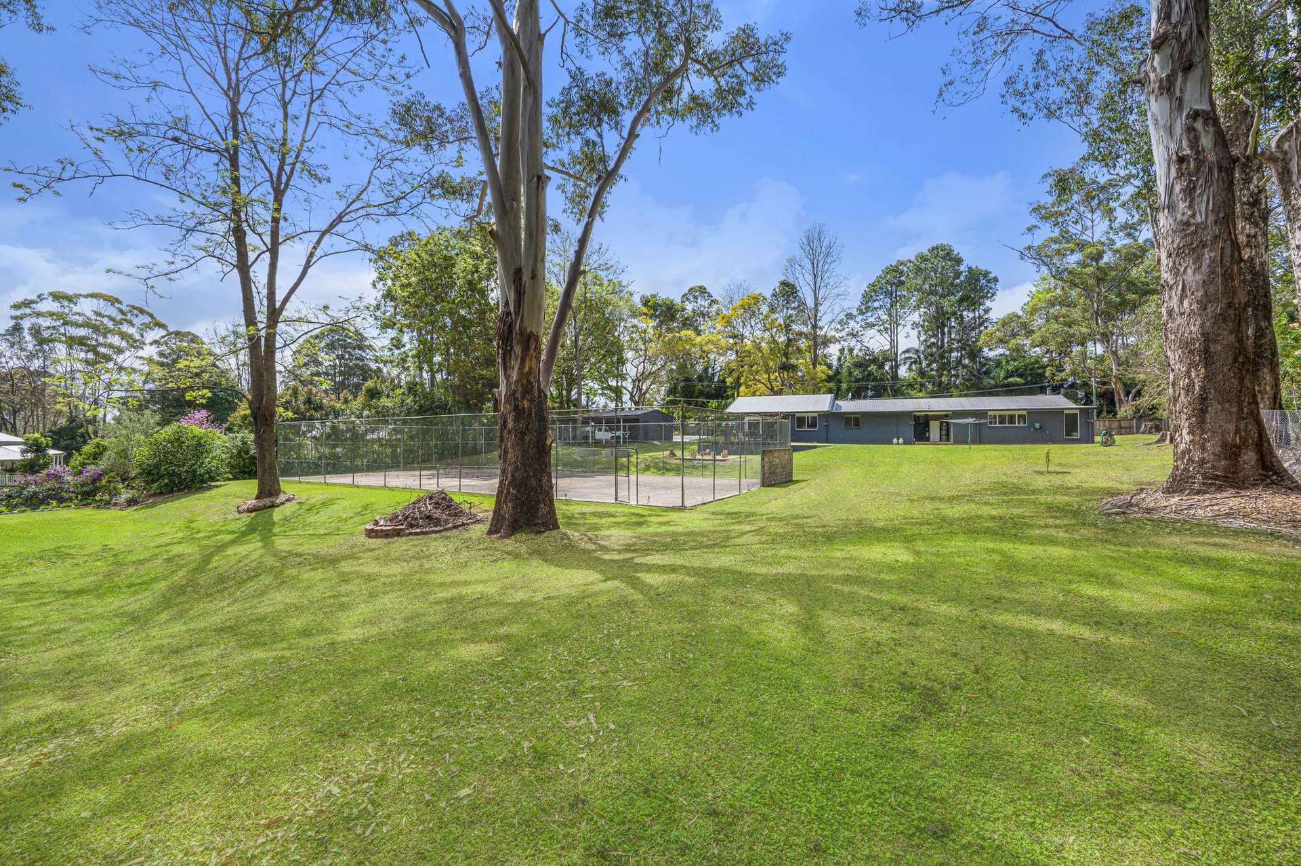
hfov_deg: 104.3
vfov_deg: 81.1
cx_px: 650
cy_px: 433
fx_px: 506
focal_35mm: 14
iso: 100
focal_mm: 14
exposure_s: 1/200
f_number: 9
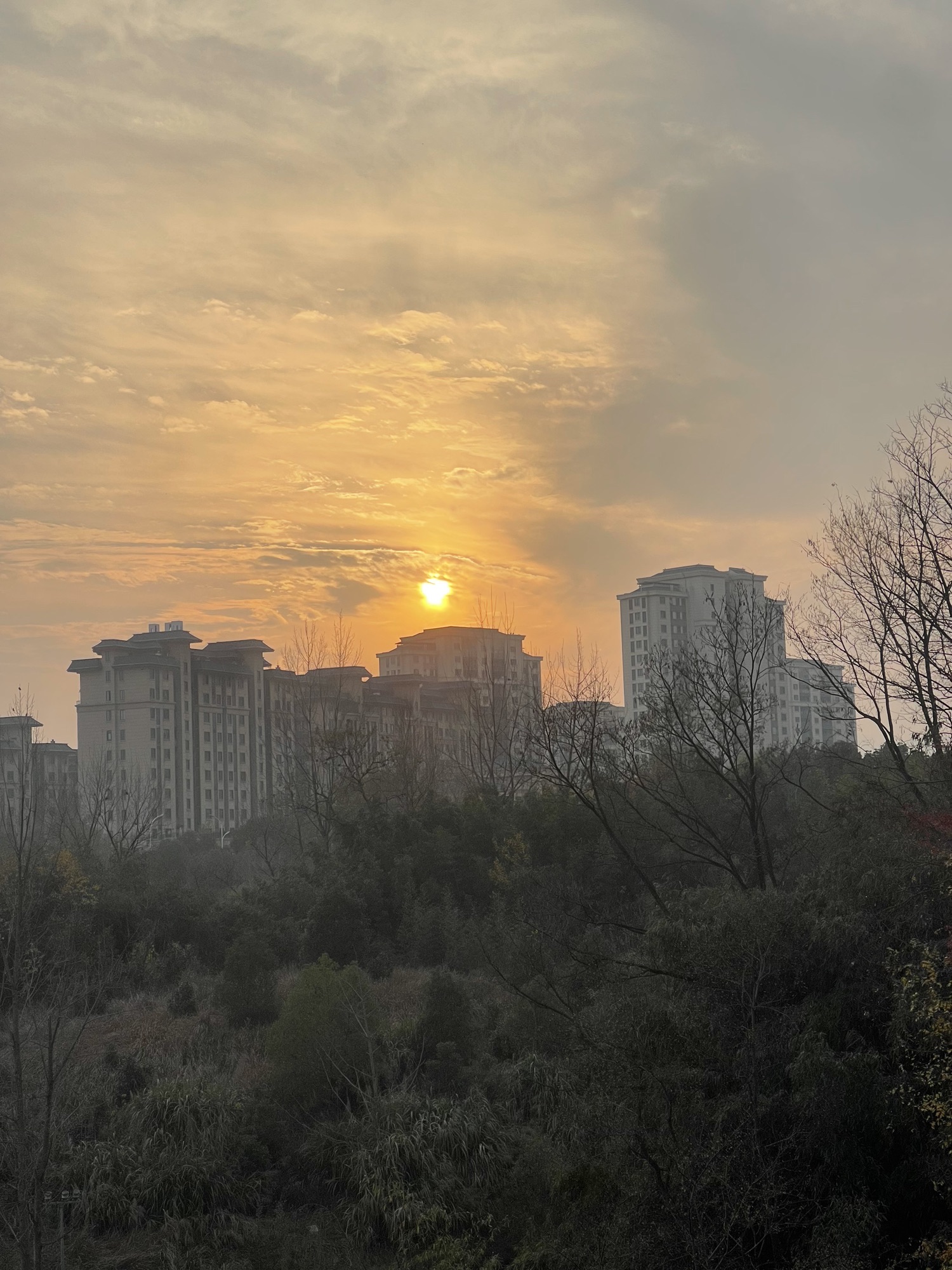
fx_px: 2347
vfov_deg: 30.3
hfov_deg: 22.9
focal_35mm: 64
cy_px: 635
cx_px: 476
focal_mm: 7.5
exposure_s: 1/803
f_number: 2.2
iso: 20
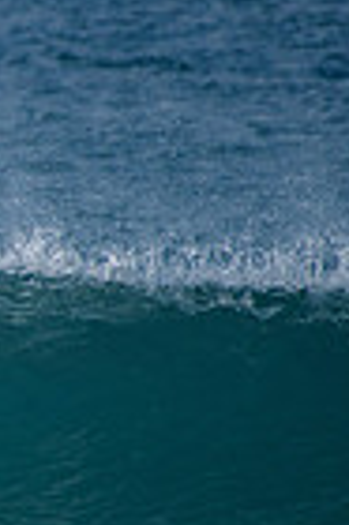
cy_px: 418
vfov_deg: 1.0
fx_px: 31165
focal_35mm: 2138
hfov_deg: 0.6
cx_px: -717
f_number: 5.6
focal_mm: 500
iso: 280
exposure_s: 1/2000
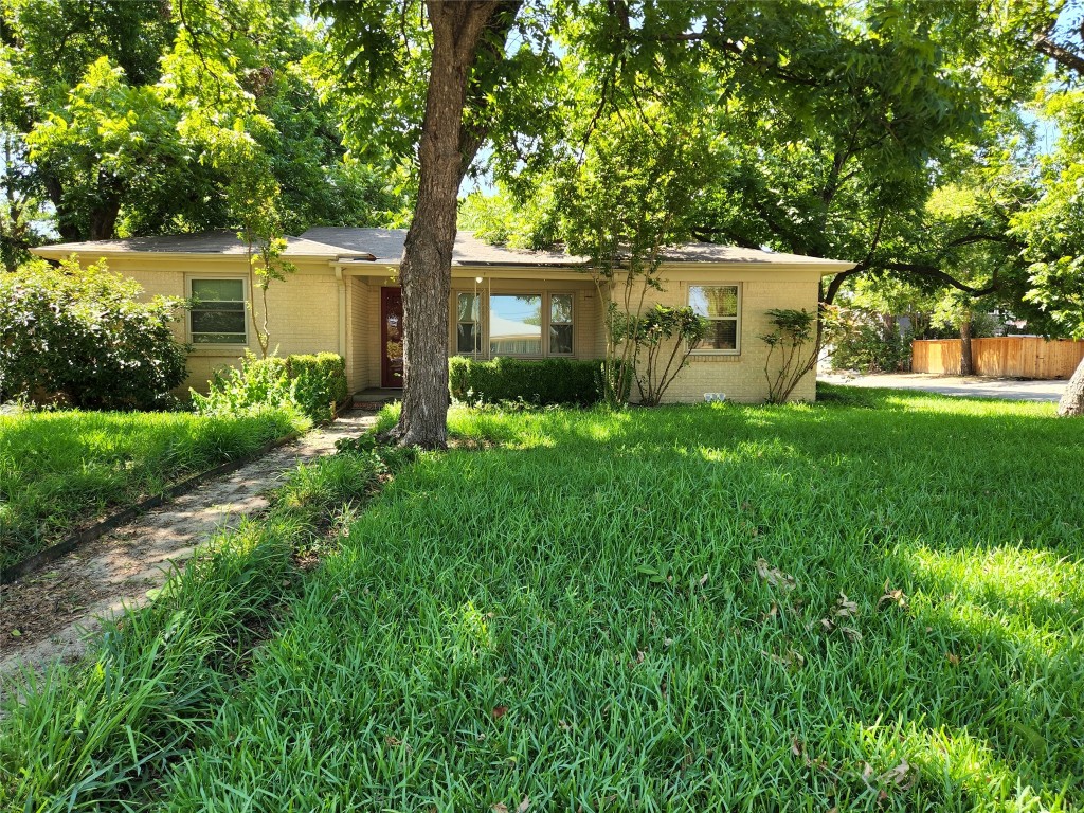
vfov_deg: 58.9
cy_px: 406
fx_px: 720
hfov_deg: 73.9
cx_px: 542
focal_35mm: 23
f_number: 1.8
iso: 20
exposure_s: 1/180
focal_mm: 5.4
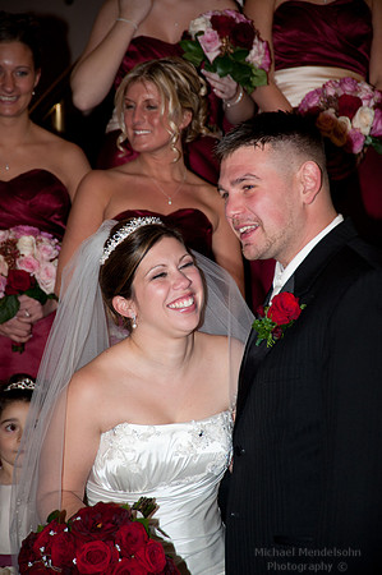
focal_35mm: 120
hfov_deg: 11.4
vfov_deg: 17.1
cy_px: 288
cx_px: 191
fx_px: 1914
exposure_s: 1/60
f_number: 5.6
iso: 800
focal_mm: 120
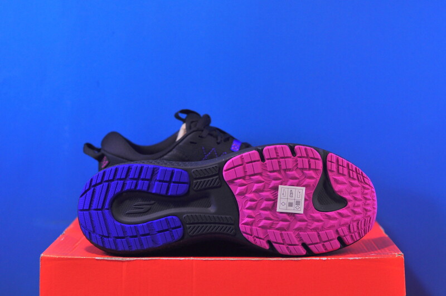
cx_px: 223
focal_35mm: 75
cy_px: 148
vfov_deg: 18.1
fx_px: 928
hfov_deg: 27.0
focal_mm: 50
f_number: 3.2
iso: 250
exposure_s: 1/320
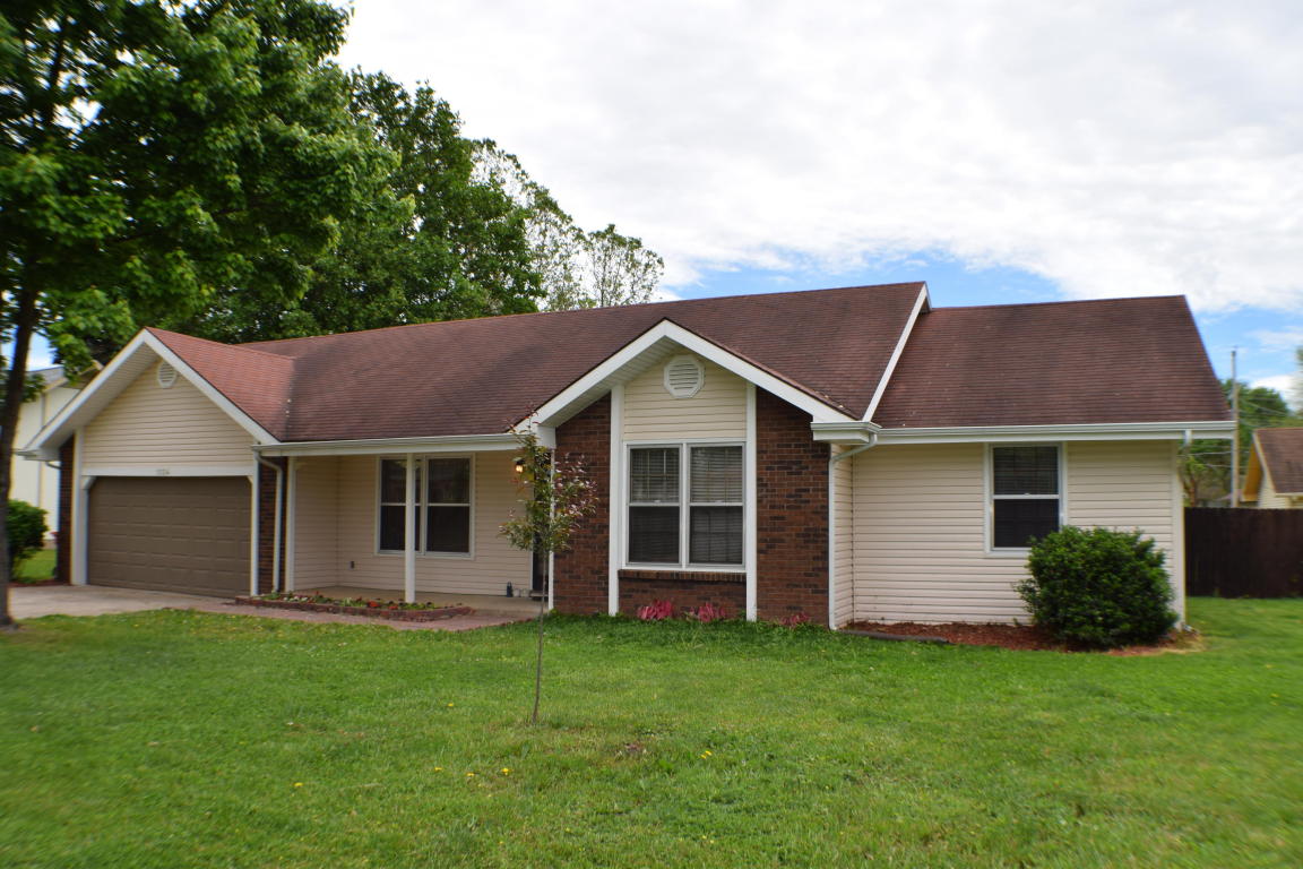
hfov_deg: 53.1
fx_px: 1303
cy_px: 434
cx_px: 652
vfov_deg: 36.9
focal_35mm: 36
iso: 100
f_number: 11
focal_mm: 24
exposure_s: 1/200
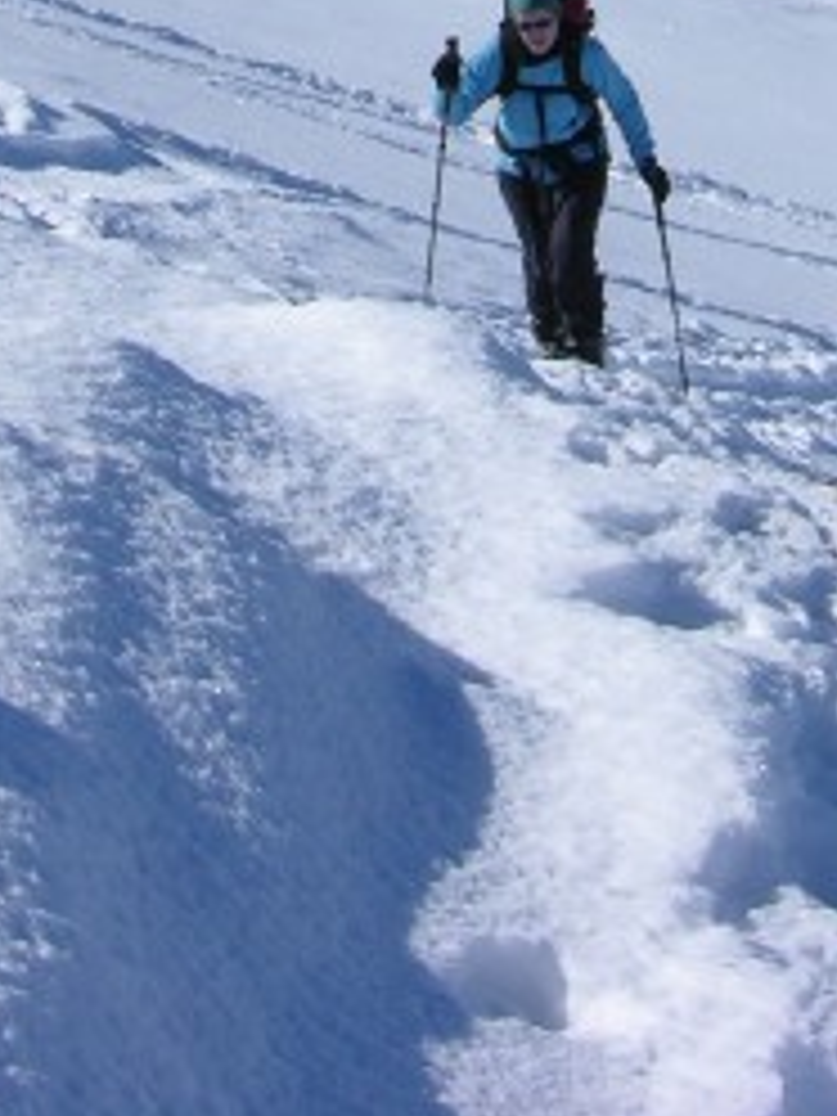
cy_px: -567
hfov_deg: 7.7
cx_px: 410
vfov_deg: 10.0
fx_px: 6190
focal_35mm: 192
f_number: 7.2
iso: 50
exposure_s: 1/402
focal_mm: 15.7
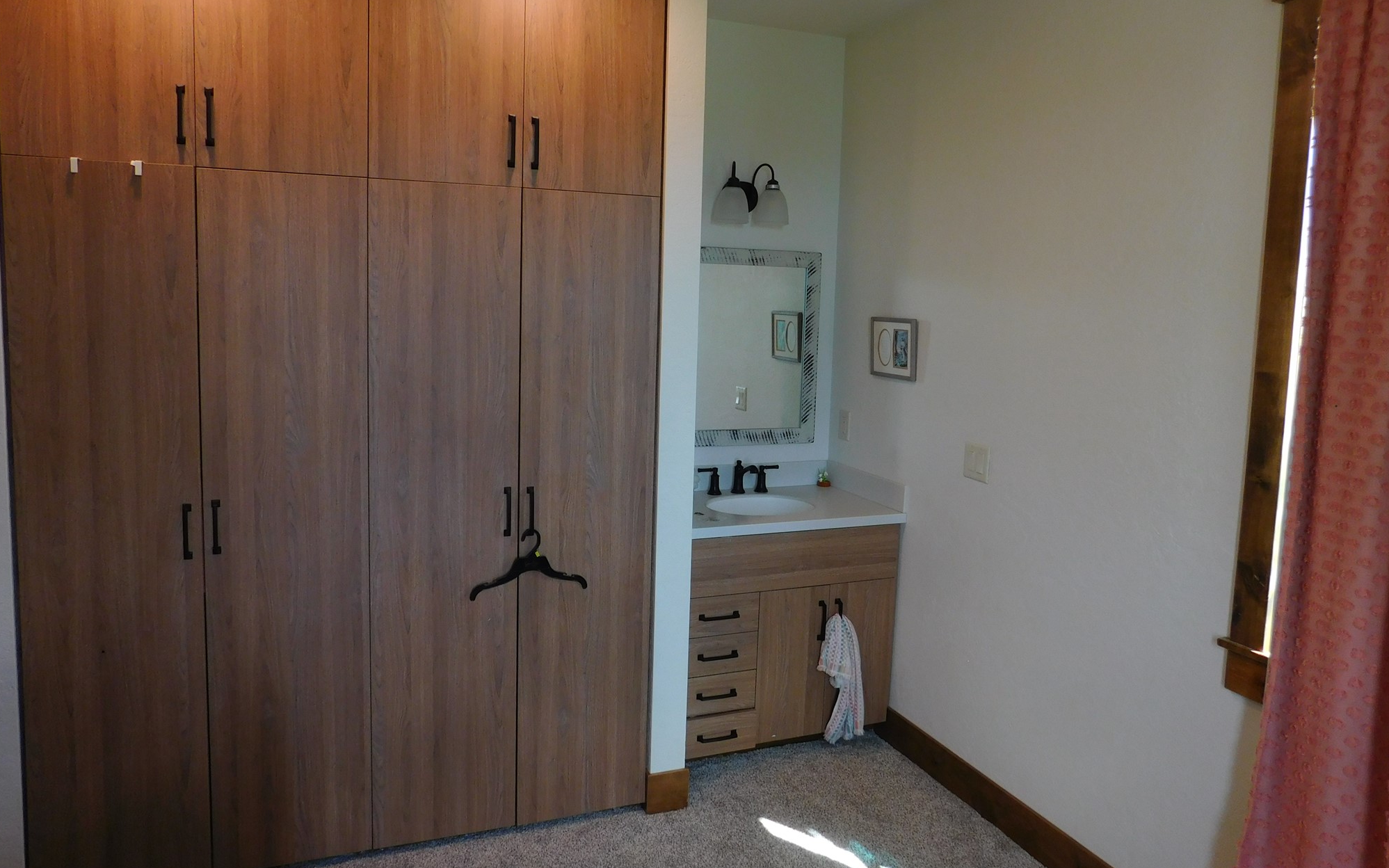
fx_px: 946
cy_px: 387
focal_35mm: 25
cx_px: 692
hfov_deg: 72.5
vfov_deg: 49.2
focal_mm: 4
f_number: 3
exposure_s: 1/50
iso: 125
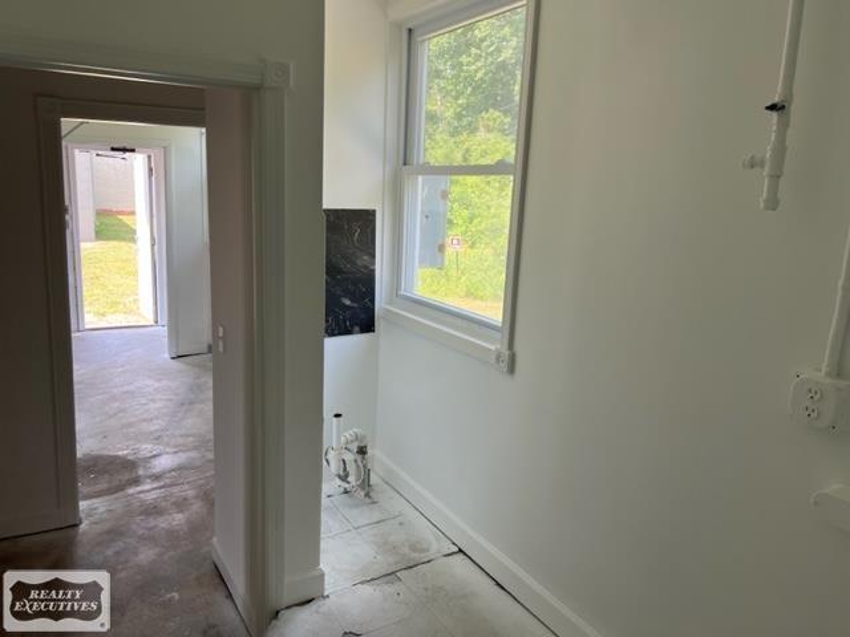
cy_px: 318
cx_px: 425
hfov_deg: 67.3
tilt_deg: -10.9
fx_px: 638
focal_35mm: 26
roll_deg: -1.9
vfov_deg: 53.1
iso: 50
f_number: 1.5
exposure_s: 1/236
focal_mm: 5.7
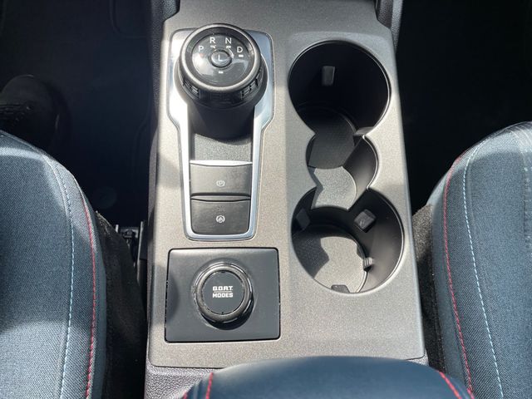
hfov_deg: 67.3
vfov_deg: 53.1
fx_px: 400
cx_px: 266
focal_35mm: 26
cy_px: 200
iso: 32
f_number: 1.6
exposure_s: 1/255
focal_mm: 4.2
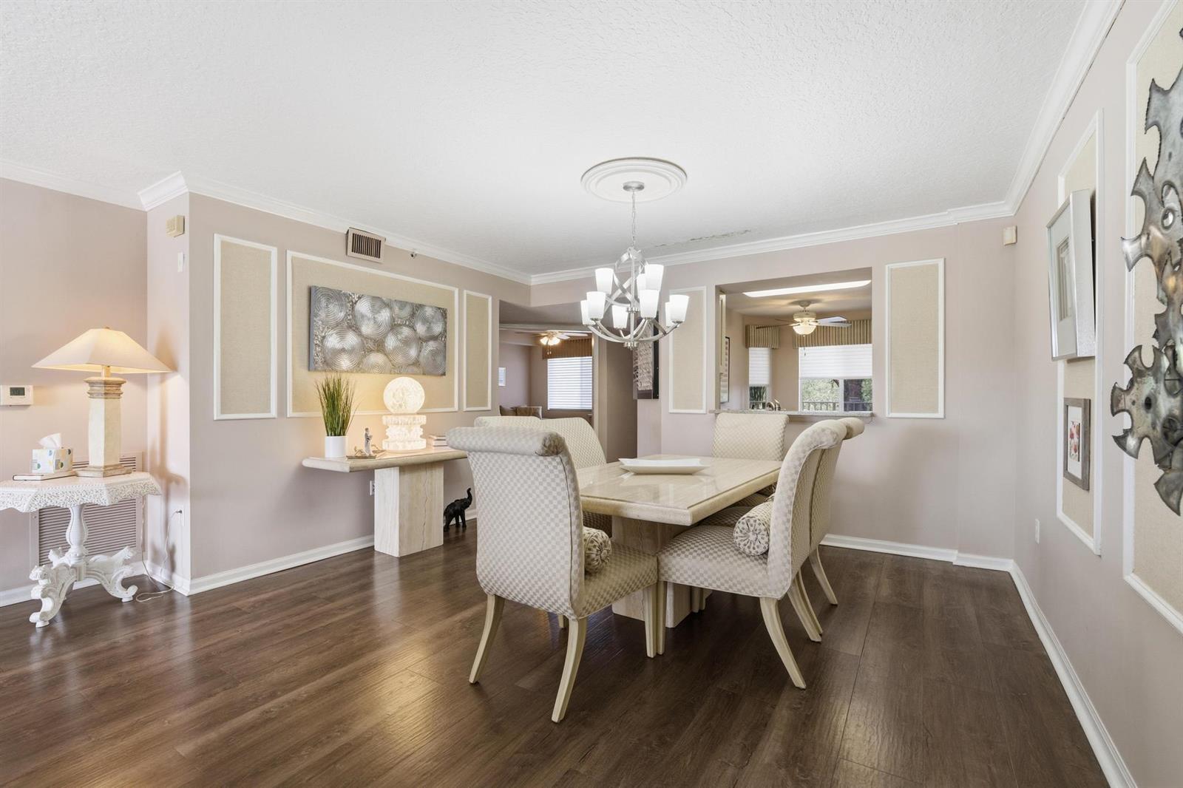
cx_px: 592
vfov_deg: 73.7
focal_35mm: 16
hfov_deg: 96.7
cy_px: 394
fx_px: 526
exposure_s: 1/160
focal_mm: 16
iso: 400
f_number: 7.1
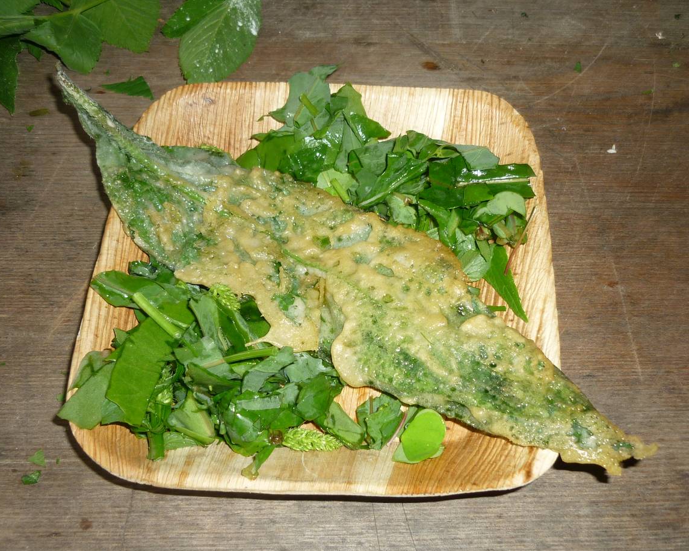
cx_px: 333
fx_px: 734
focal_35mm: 36
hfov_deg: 50.3
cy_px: 288
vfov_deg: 41.1
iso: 100
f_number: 2.8
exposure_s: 1/30
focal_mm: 5.5
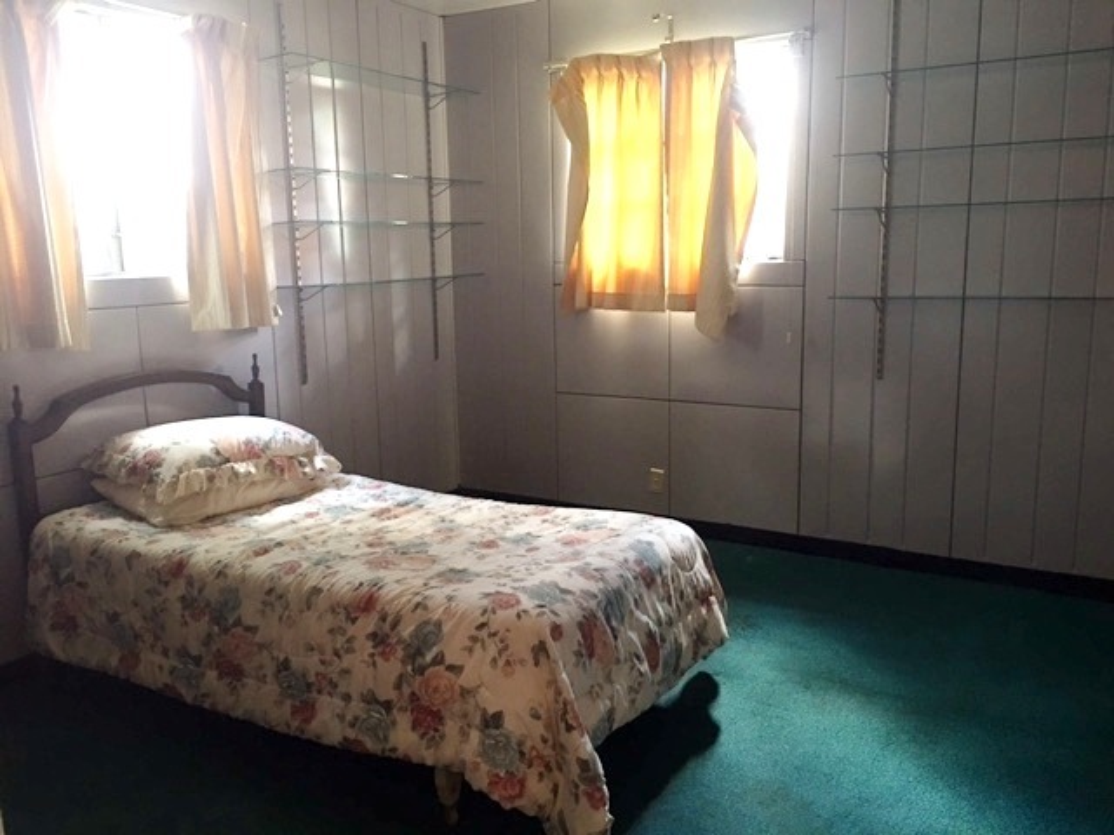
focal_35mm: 29
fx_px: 933
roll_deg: +0.9
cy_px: 418
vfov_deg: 48.2
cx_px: 557
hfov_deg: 61.7
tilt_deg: -9.0
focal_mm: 4.15
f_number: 2.2
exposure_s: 1/10
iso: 100
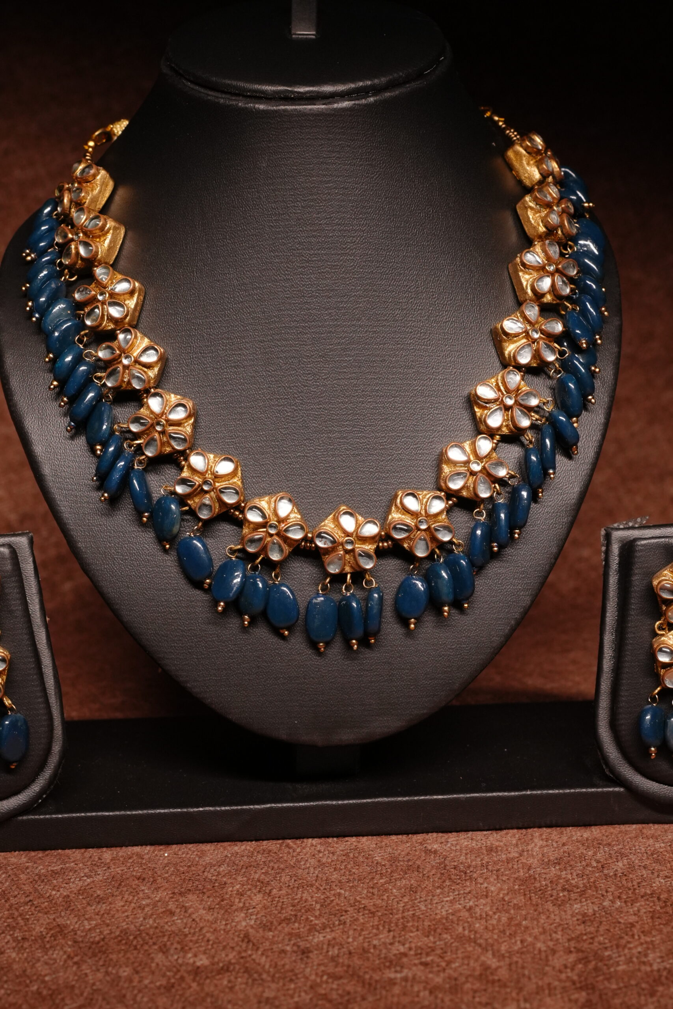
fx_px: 1458
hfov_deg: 26.0
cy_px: 504
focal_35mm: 52
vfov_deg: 38.2
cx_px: 336
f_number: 8
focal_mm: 35
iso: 1600
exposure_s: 1/100
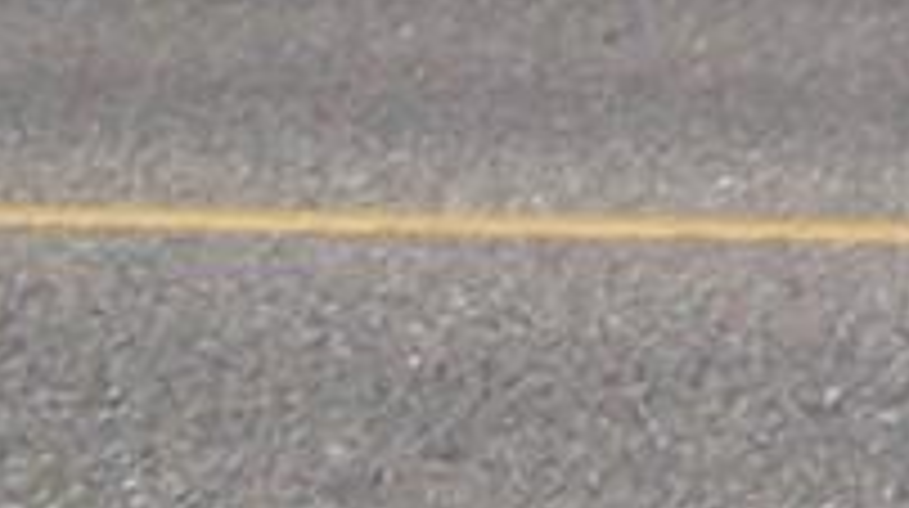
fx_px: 7414
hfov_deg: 6.5
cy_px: -1443
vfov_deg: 3.7
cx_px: 2466
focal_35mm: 308
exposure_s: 1/640
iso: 80
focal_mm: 6.3
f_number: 4
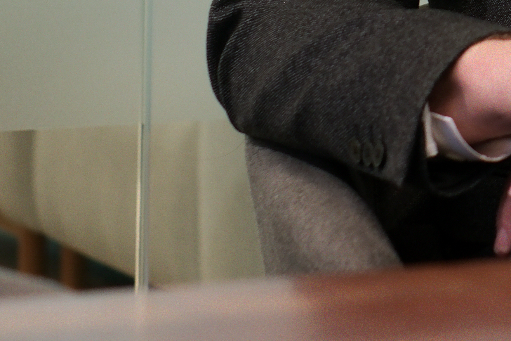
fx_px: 3322
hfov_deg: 8.5
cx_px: 841
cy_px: -345
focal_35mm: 234
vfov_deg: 5.7
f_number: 2.5
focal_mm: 35
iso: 250
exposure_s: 1/25
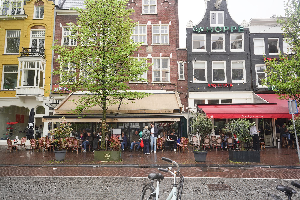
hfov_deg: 73.7
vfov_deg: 53.1
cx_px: 150
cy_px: 100
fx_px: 200
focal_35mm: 24
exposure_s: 1/100
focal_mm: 24
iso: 100
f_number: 5
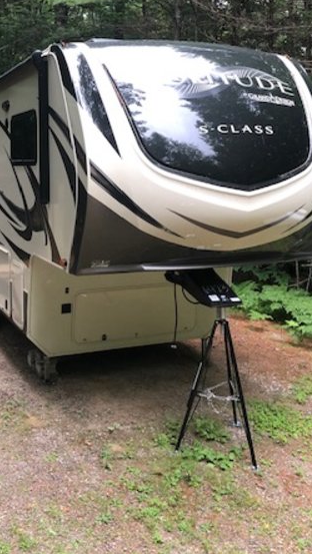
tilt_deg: +1.1
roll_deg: +0.8
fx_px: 647
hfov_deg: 27.0
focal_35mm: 44
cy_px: 172
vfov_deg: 45.5
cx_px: 122
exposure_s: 1/40
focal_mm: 3.99
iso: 25
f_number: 1.8
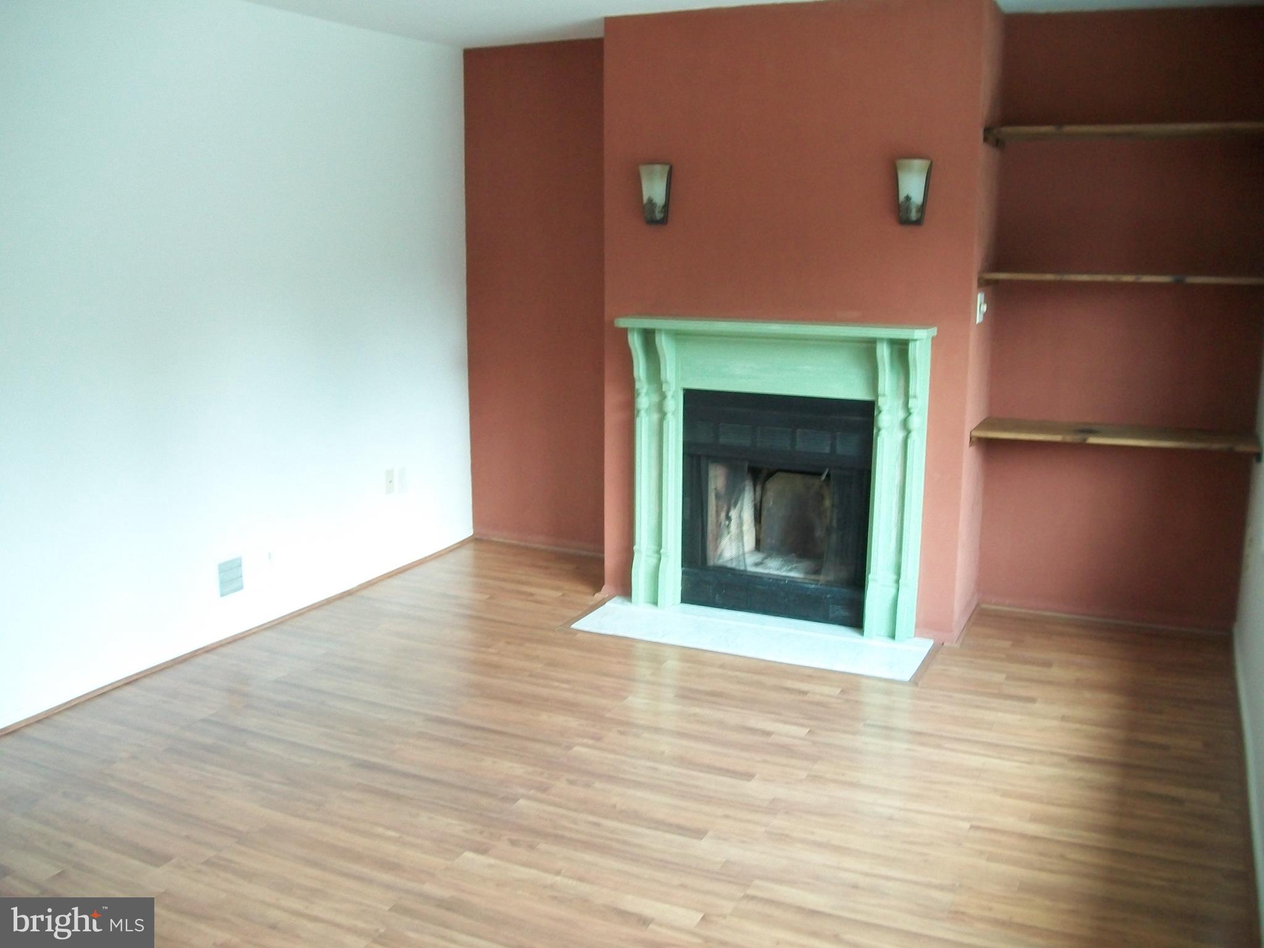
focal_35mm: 32
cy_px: 474
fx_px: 1168
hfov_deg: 56.8
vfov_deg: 44.2
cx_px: 632
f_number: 2.9
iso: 160
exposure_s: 1/30
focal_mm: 5.7
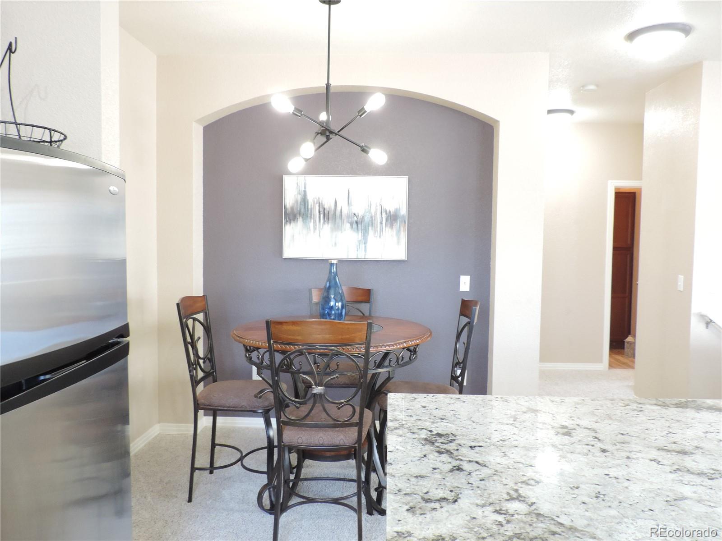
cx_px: 361
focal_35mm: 28
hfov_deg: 63.4
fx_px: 584
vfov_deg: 49.7
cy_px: 270
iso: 400
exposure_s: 1/15
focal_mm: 4.9
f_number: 3.1
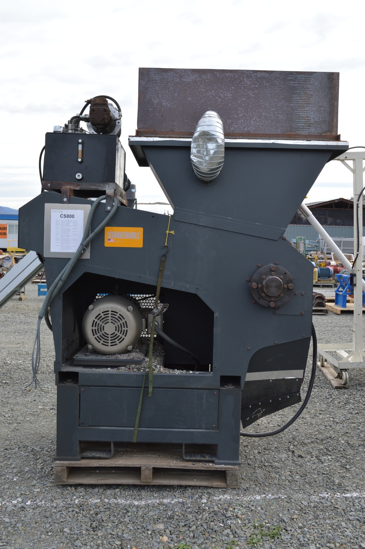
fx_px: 548
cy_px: 274
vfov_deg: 53.2
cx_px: 182
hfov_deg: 36.8
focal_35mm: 36
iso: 100
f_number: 6.3
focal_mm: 24
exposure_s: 1/160
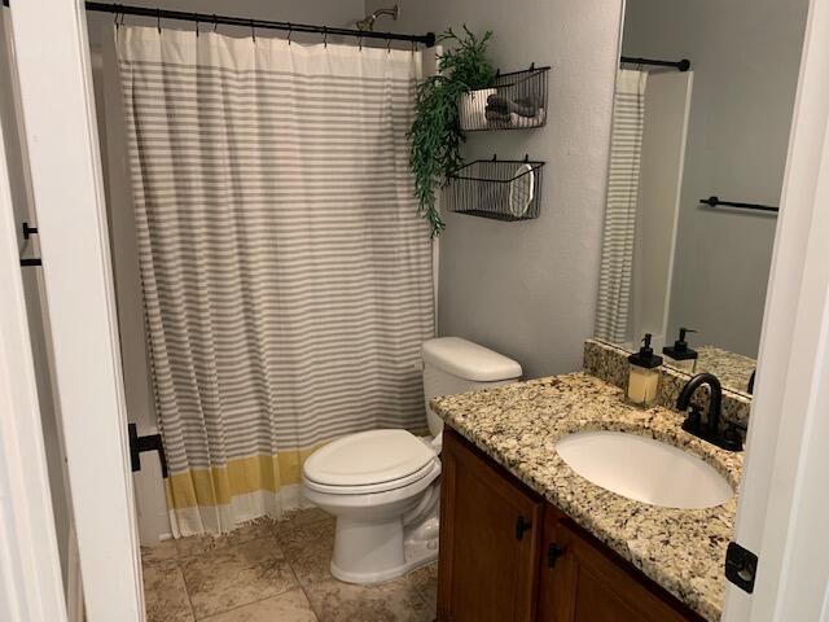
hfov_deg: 67.3
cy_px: 311
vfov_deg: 53.1
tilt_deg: -13.5
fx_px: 623
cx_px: 414
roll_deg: -0.4
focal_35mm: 26
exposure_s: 1/60
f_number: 1.8
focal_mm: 4.25
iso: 200
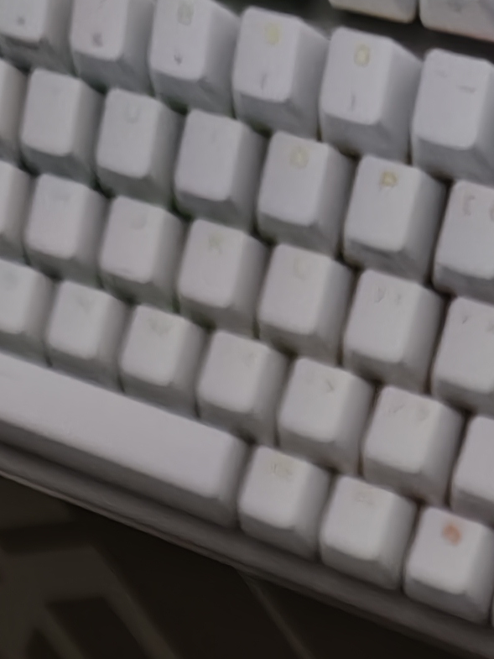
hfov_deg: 12.4
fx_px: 2283
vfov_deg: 12.7
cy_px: 1576
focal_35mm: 120
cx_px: 240
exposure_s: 1/50
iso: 914
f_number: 1.88
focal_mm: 5.56
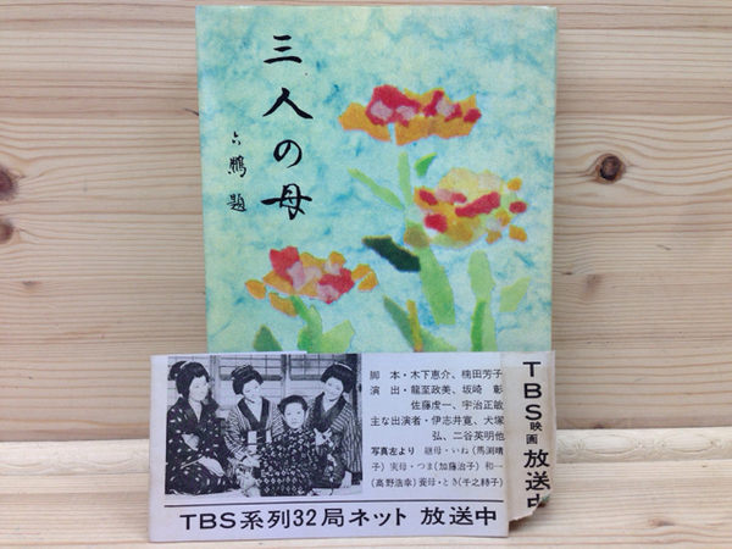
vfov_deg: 42.9
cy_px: 274
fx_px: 698
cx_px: 366
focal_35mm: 33
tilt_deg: -12.4
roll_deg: +1.0
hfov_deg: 55.4
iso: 50
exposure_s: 1/40
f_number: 2.4
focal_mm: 4.12
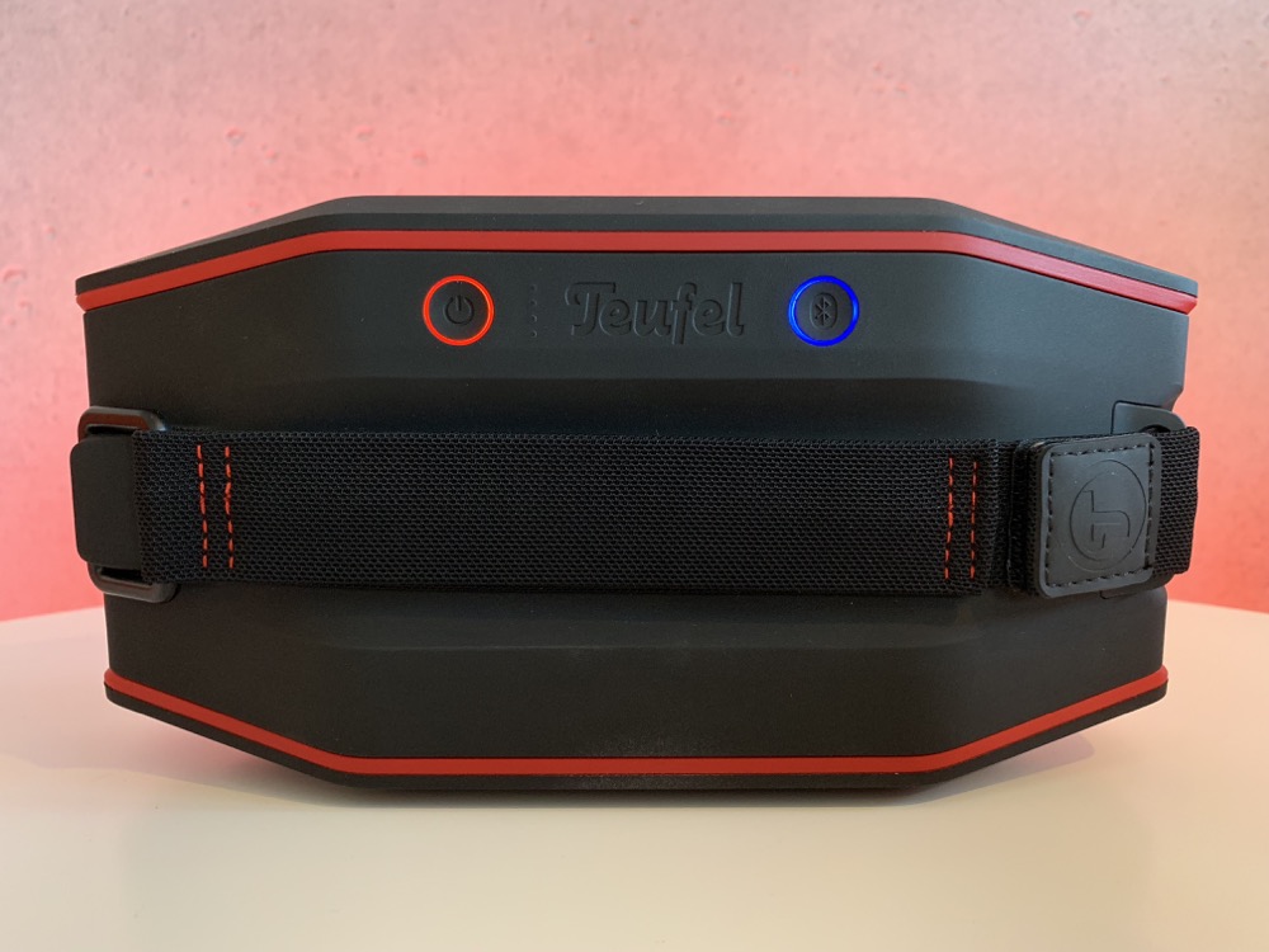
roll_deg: +0.0
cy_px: 476
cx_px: 634
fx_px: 953
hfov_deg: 67.3
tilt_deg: -9.2
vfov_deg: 53.1
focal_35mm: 26
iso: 400
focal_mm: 4.25
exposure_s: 1/59
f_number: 1.8
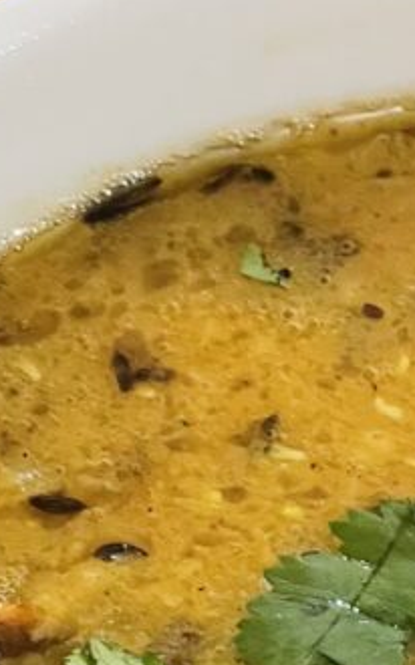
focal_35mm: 171
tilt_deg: -71.2
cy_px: 915
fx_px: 3097
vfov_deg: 11.8
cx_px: 490
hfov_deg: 7.6
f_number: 2
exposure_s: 1/60
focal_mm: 6
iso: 640
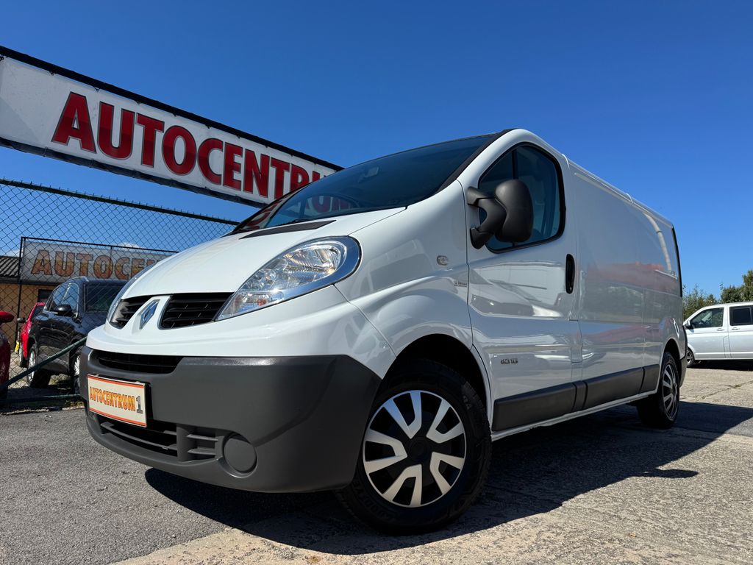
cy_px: 282
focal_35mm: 24
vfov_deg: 56.8
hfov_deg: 71.6
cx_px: 376
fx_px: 522
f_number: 1.78
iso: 80
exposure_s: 1/5814
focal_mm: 6.76
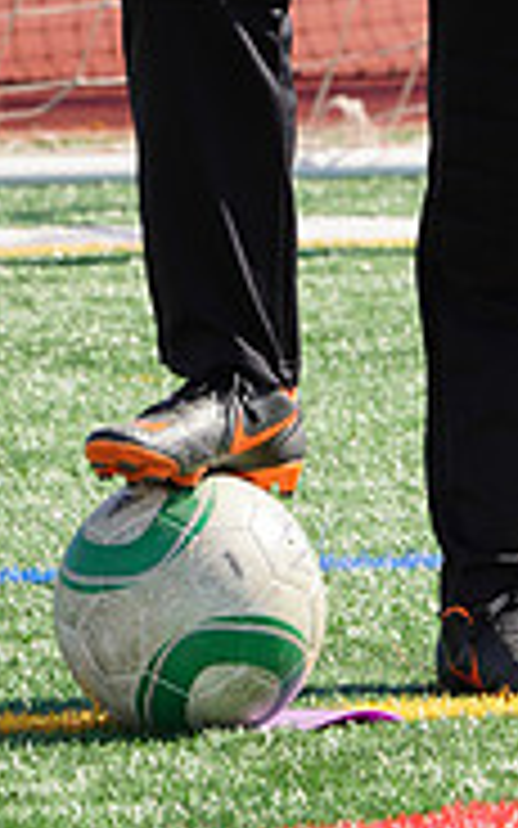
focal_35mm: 772
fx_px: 17438
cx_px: 306
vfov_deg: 2.7
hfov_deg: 1.7
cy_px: -230
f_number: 11
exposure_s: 1/250
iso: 200
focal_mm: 241
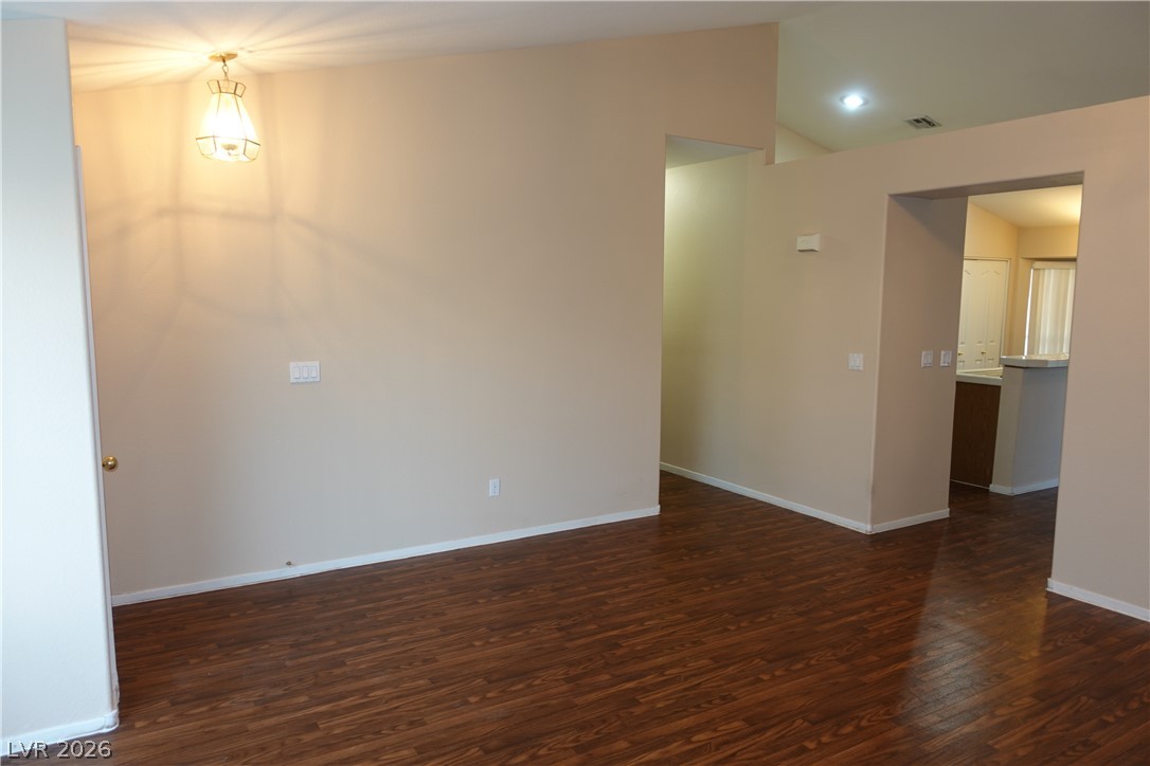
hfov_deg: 73.7
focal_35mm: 24
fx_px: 767
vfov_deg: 53.1
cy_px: 383
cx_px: 575
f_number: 1.8
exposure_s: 1/30
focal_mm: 8.8
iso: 160
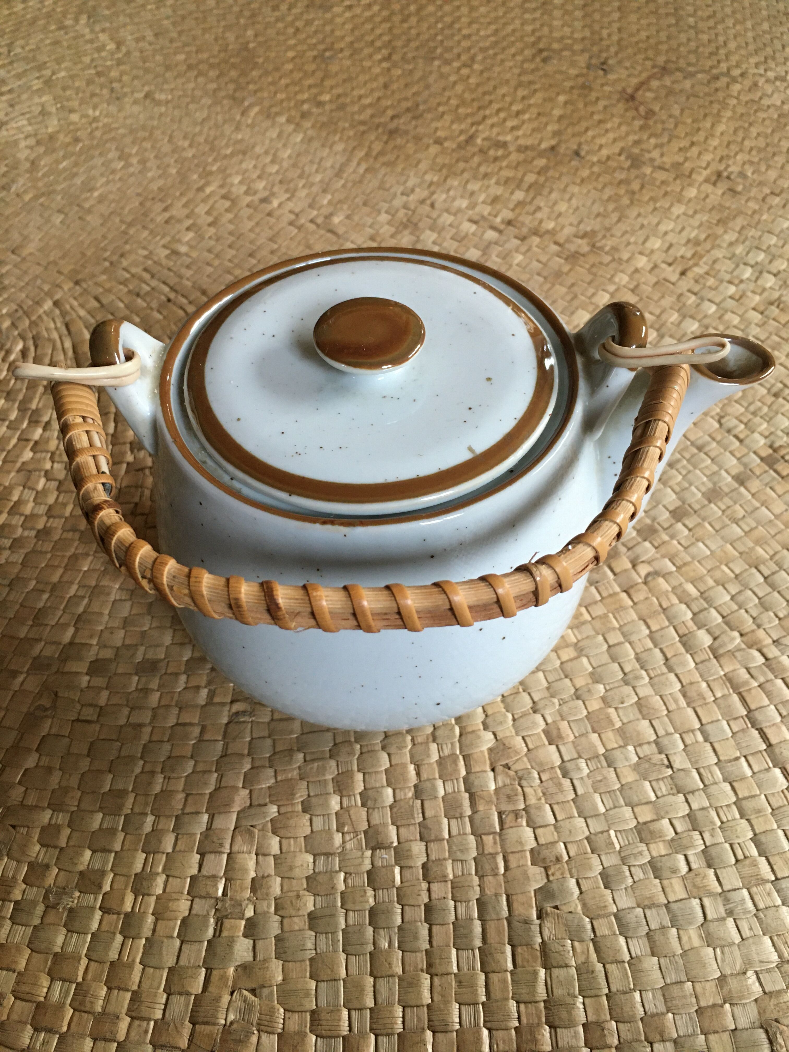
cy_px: 526
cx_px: 394
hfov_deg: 48.2
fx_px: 881
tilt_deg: -51.3
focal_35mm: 29
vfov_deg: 61.7
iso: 160
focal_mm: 4.15
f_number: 2.2
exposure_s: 1/33
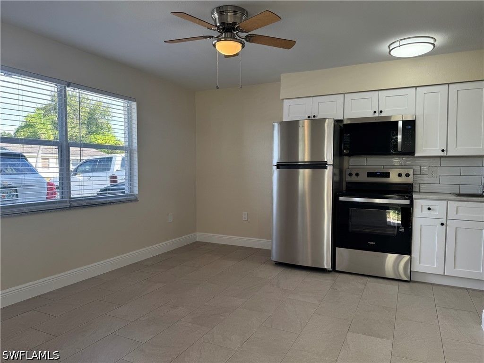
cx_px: 242
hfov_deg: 71.6
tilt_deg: -4.1
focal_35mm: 24
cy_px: 182
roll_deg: -0.4
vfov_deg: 56.8
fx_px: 336
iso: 80
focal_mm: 6.76
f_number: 1.78
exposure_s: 1/211
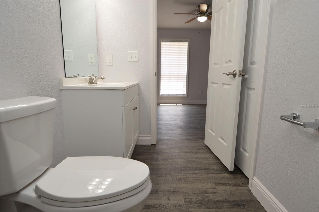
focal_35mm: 18
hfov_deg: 90.1
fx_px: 159
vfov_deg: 67.3
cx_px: 160
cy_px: 106
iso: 400
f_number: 5
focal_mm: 12
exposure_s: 1/100
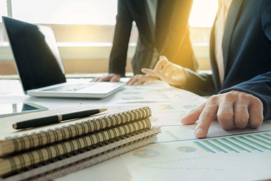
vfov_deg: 36.9
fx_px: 271
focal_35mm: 36
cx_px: 136
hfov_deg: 53.1
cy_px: 90
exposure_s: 1/125
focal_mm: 24.3
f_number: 4.5
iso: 640
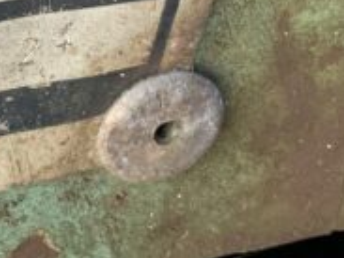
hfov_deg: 11.5
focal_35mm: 162
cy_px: 47
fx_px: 1609
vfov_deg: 9.1
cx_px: -233
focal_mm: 3
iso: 32
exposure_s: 1/122
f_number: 1.8
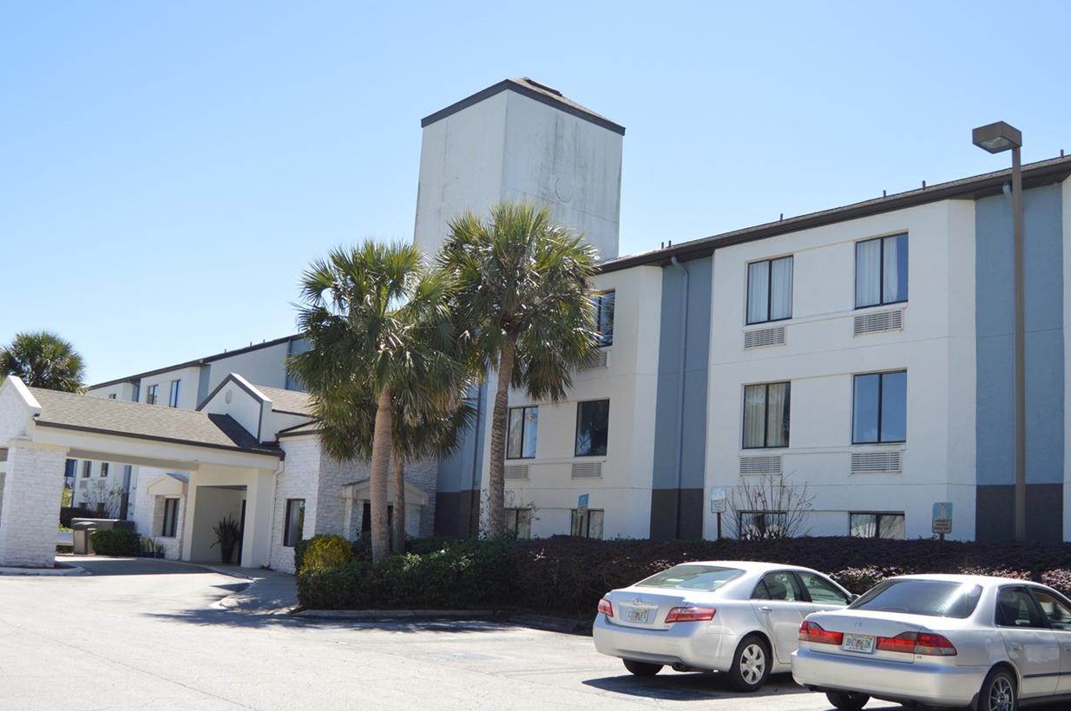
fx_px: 1040
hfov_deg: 54.4
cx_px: 494
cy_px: 411
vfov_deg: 37.7
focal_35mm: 35
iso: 200
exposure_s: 1/1250
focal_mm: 18
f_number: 3.5
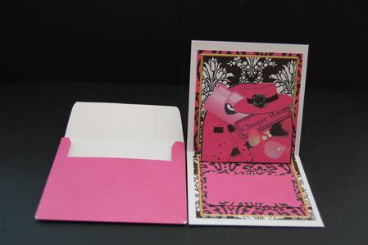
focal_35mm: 52
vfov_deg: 25.7
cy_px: 122
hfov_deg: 37.9
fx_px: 536
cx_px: 184
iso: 400
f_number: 4.8
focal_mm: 35
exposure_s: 1/60
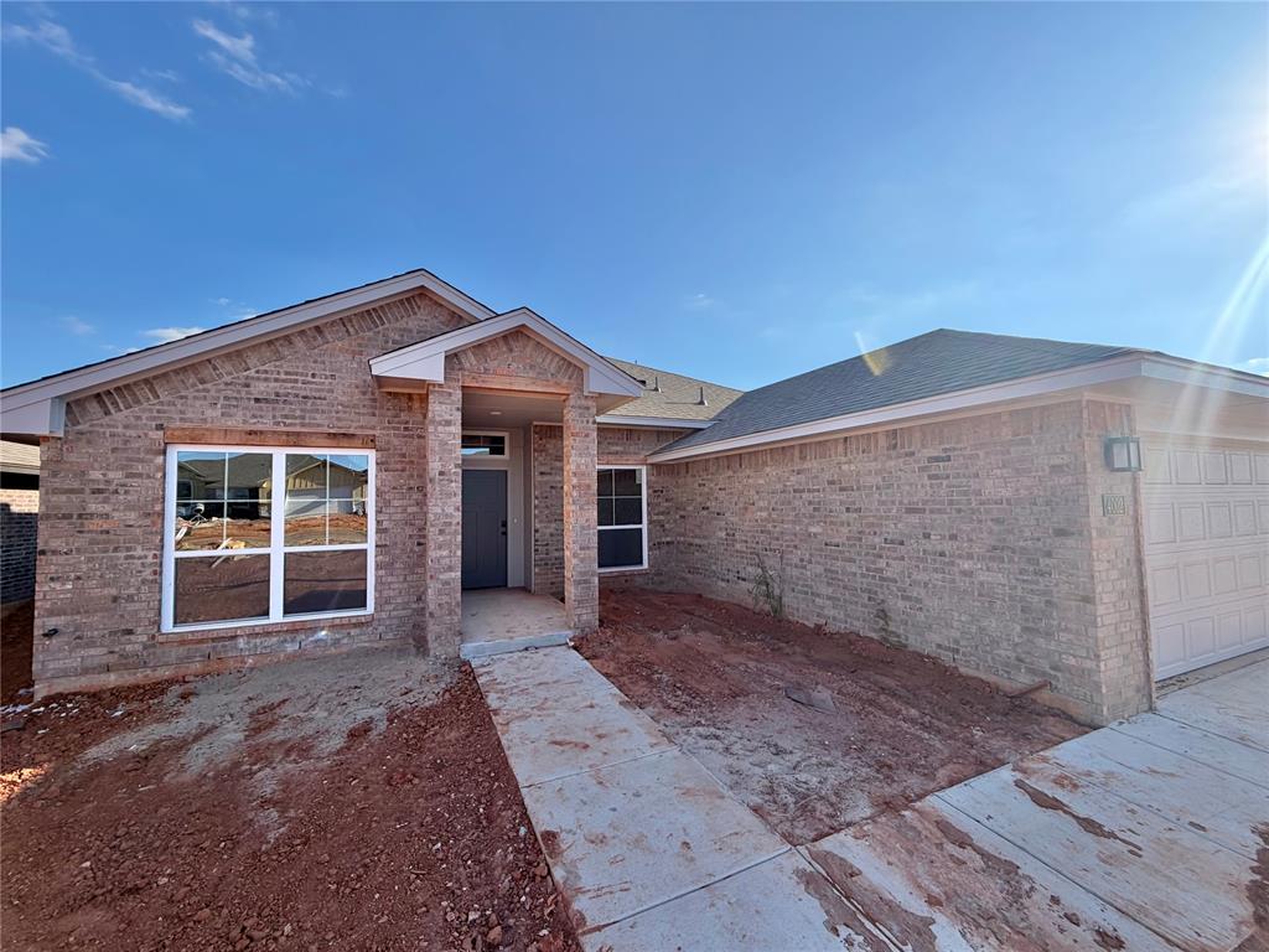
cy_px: 476
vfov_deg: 85.7
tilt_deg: +3.0
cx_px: 634
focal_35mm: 14
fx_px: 513
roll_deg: +1.2
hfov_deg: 102.1
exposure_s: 1/770
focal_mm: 2.22
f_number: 2.2
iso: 32
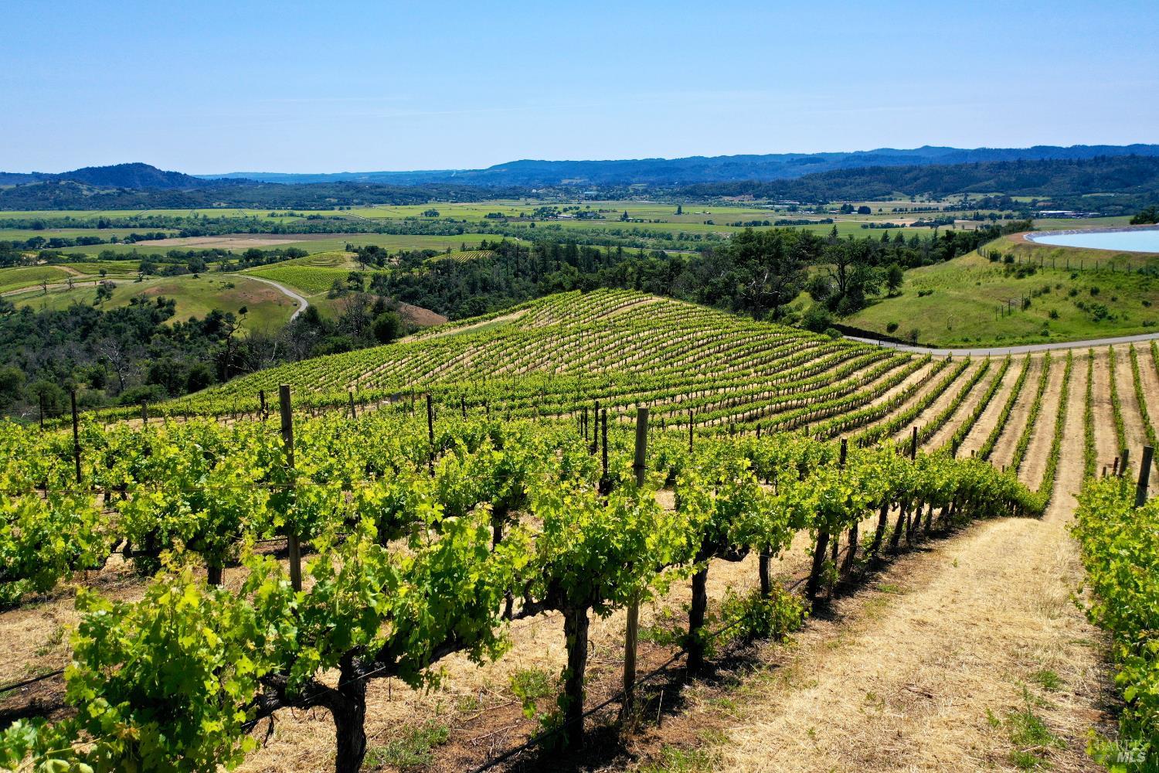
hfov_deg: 65.5
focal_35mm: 28
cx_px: 580
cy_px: 386
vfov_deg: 46.4
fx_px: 901
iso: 100
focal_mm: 10.26
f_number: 2.8
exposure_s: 1/2500
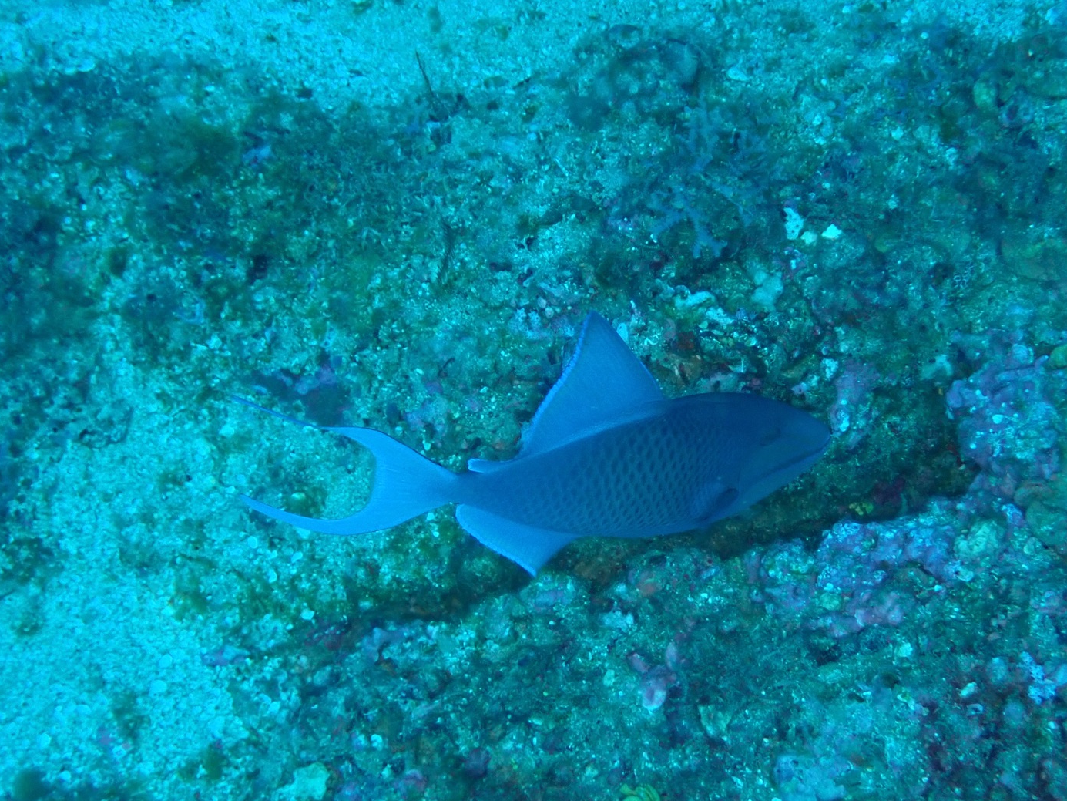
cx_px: 584
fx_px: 2065
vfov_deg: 21.9
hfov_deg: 29.0
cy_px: 407
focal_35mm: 67
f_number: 3.5
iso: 640
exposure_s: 1/125
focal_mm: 10.35
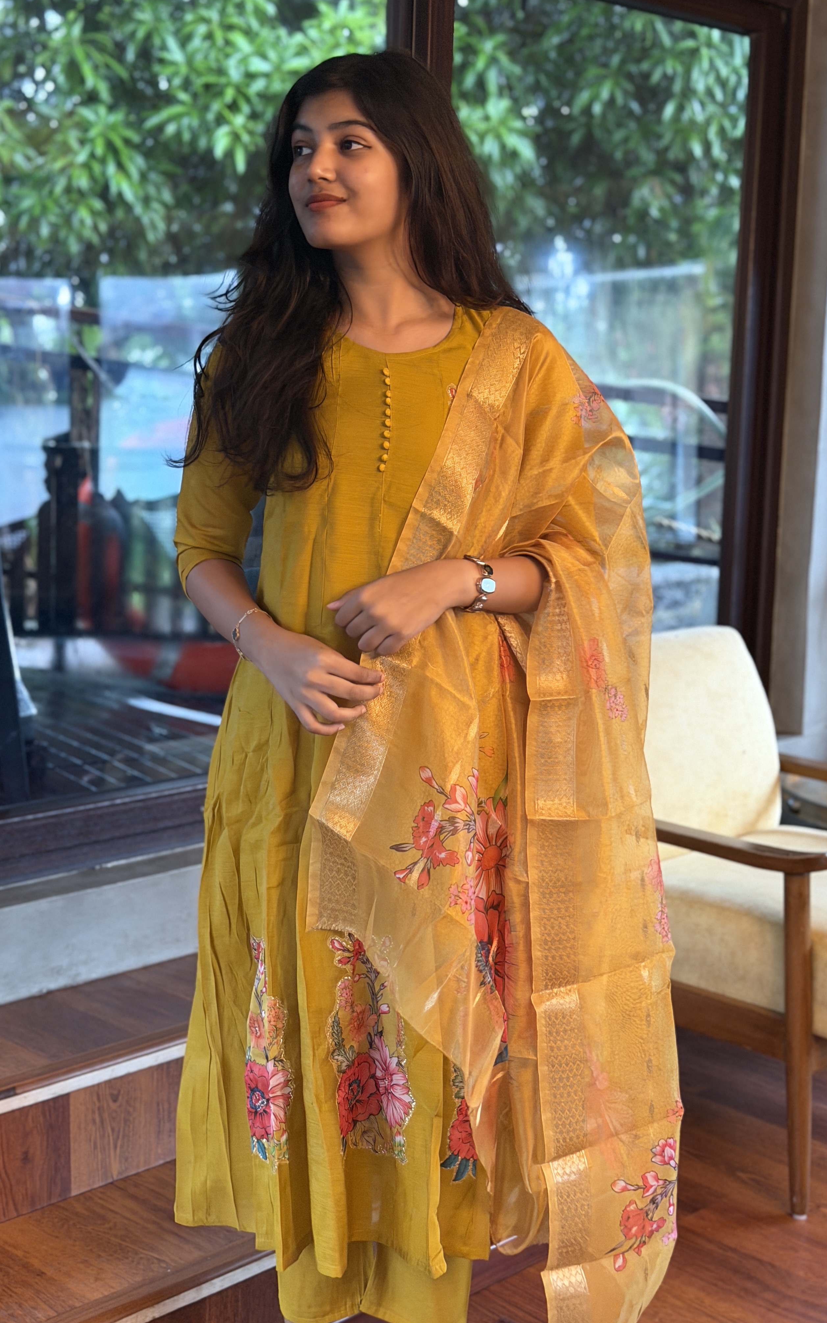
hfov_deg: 25.3
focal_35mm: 51
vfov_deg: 39.6
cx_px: 371
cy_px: 661
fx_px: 1839
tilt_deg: -9.5
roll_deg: -1.8
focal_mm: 6.76
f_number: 1.78
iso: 500
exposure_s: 1/33
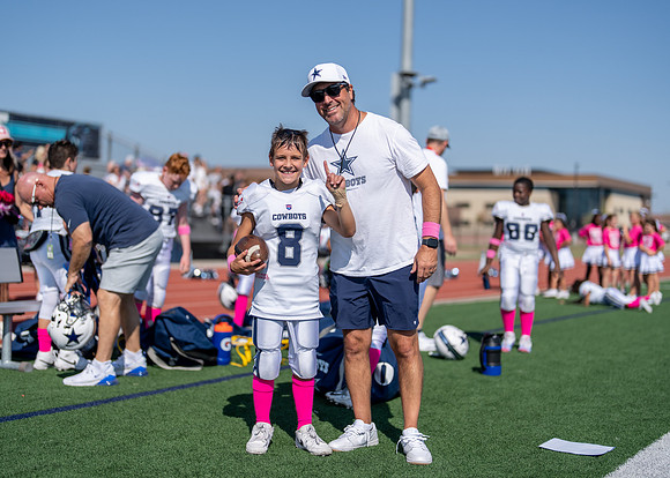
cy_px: 239
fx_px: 997
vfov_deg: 27.0
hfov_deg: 37.2
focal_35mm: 52
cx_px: 335
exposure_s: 1/16000
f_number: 1.2
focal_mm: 50
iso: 100
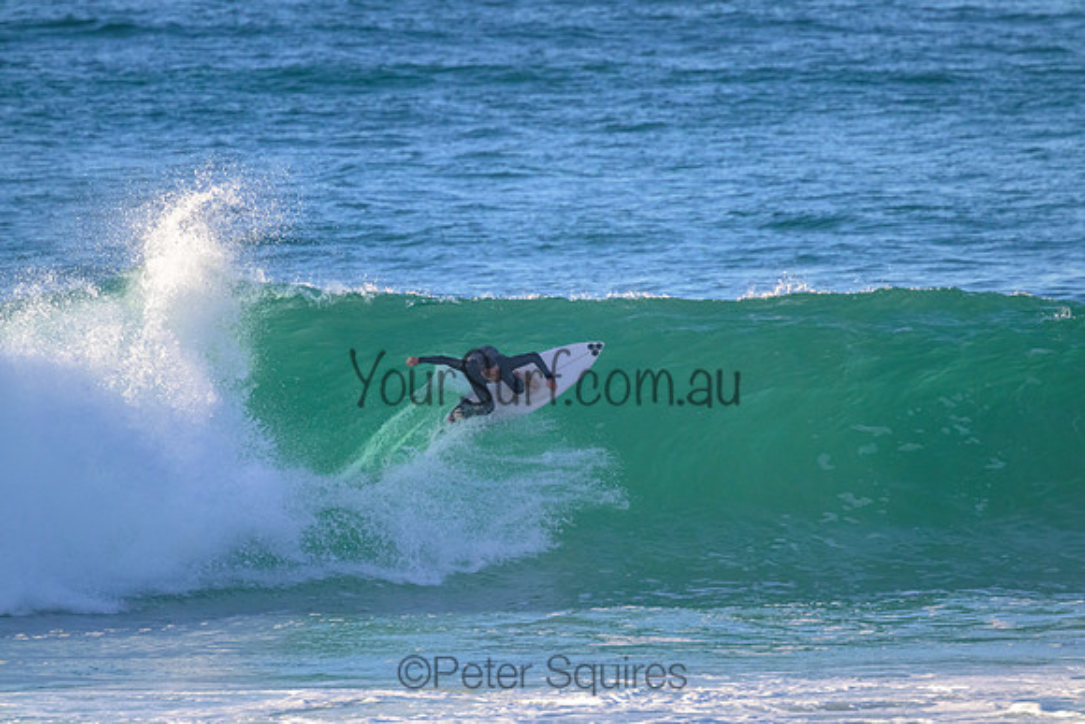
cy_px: 362
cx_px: 542
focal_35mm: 800
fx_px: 24116
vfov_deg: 1.7
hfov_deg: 2.6
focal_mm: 800
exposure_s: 1/1600
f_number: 11
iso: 2500
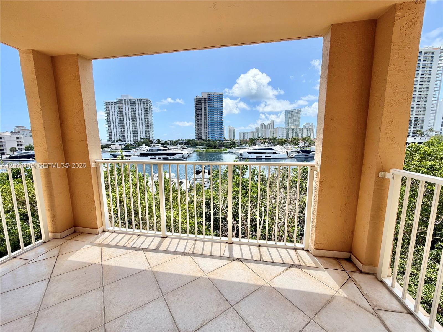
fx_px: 179
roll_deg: +0.7
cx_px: 222
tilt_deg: -8.7
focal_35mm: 14
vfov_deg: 85.7
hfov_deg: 102.1
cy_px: 166
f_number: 2.2
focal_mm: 2.22
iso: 20
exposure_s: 1/876
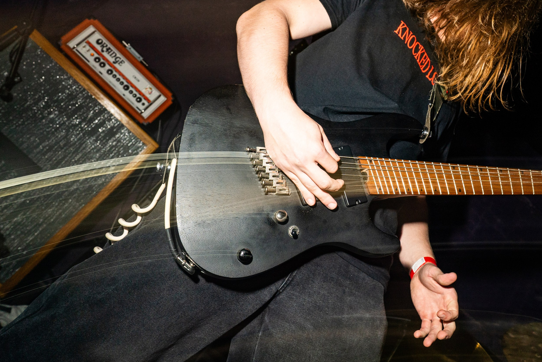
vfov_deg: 44.8
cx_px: 351
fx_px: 422
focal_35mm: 28
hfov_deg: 64.2
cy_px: 89
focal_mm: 17
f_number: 5
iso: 500
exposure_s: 1/15
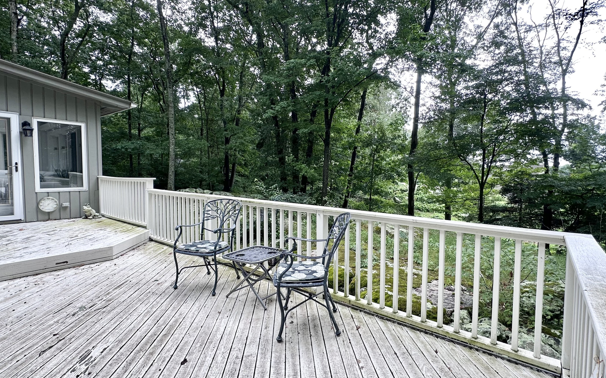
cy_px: 186
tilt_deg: -2.6
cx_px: 331
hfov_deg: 90.9
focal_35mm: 18
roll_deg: -0.3
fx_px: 297
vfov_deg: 65.0
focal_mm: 2.22
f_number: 2.2
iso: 40
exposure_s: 1/99
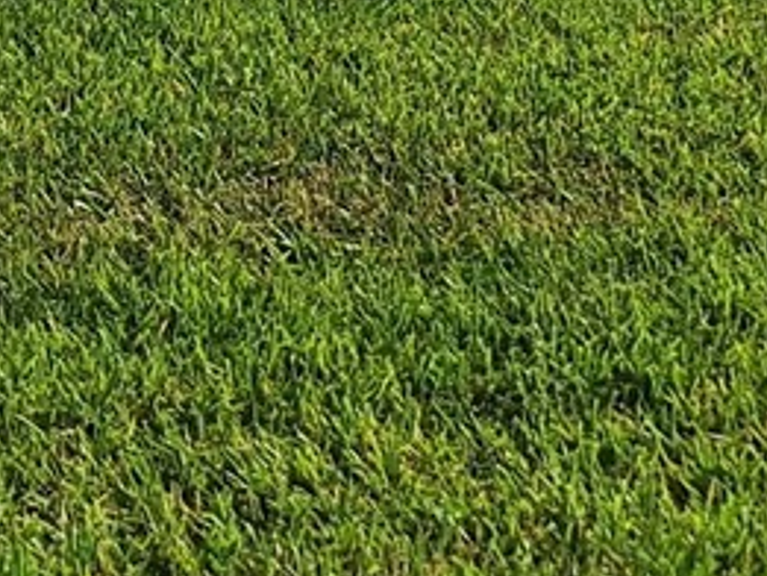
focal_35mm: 141
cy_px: -600
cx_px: 226
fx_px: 3126
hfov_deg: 14.0
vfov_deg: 9.8
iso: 40
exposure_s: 1/4292
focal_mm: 5.54
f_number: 1.8
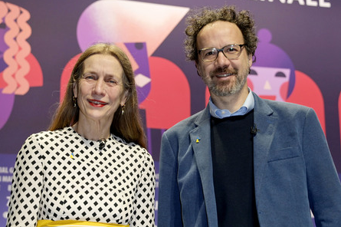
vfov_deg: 18.6
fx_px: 691
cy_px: 113
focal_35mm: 73
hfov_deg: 27.7
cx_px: 169
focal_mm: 72
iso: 2000
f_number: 5.6
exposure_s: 1/100
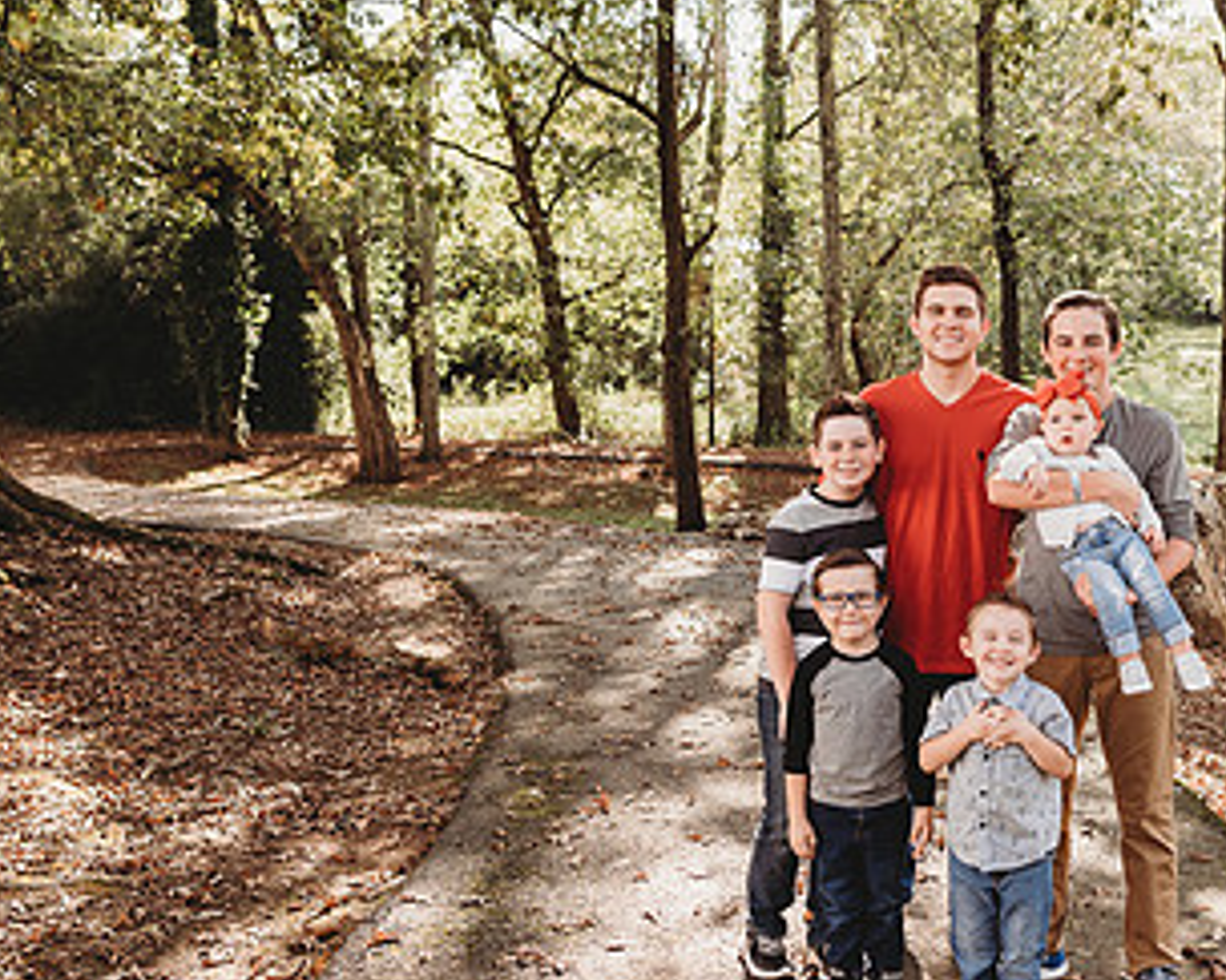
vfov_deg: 34.9
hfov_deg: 41.8
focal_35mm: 43
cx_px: 903
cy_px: 482
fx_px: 1560
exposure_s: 1/250
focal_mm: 24
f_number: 3.2
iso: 200
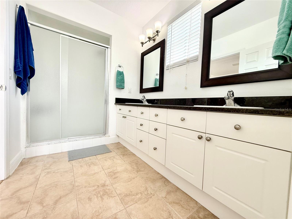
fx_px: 118
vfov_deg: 85.7
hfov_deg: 102.1
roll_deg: -1.8
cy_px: 110
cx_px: 146
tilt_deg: +0.0
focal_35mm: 14
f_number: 2.2
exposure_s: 1/120
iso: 80
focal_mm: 2.22
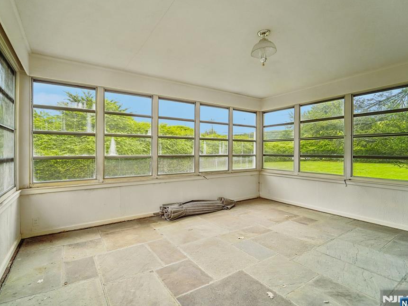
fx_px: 189
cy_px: 149
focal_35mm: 16
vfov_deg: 78.1
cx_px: 186
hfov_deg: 94.2
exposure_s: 1/160
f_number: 8
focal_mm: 14
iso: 400
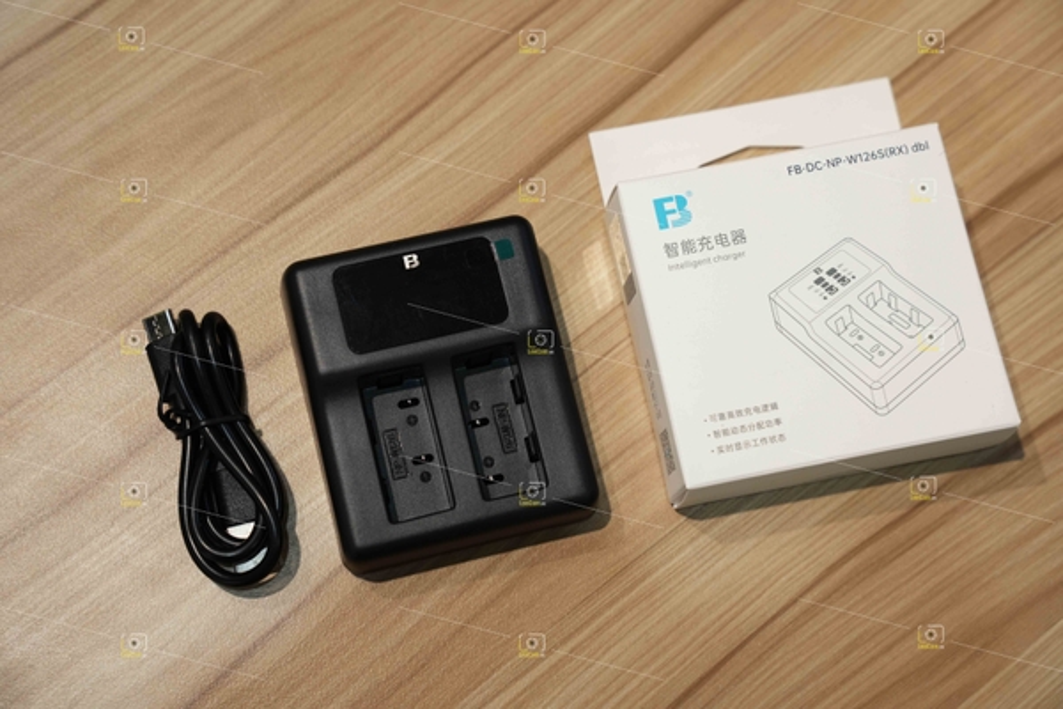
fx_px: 1919
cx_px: 532
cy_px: 354
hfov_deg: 31.0
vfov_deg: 20.9
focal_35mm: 65
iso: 500
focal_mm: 65
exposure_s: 1/160
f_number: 5.6
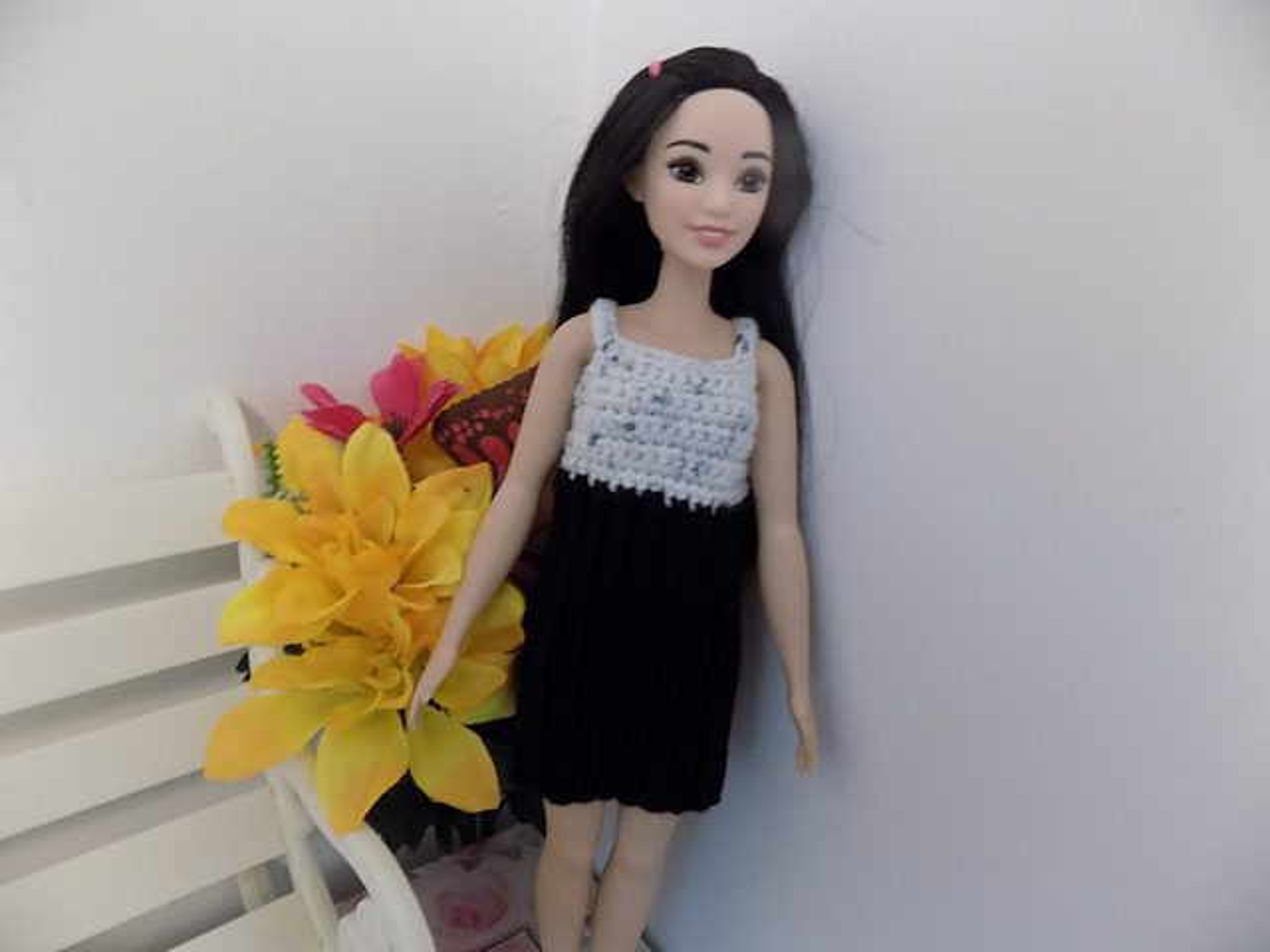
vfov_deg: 58.9
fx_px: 844
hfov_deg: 73.9
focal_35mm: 23
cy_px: 476
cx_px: 635
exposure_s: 1/8
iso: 400
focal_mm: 4
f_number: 3.1
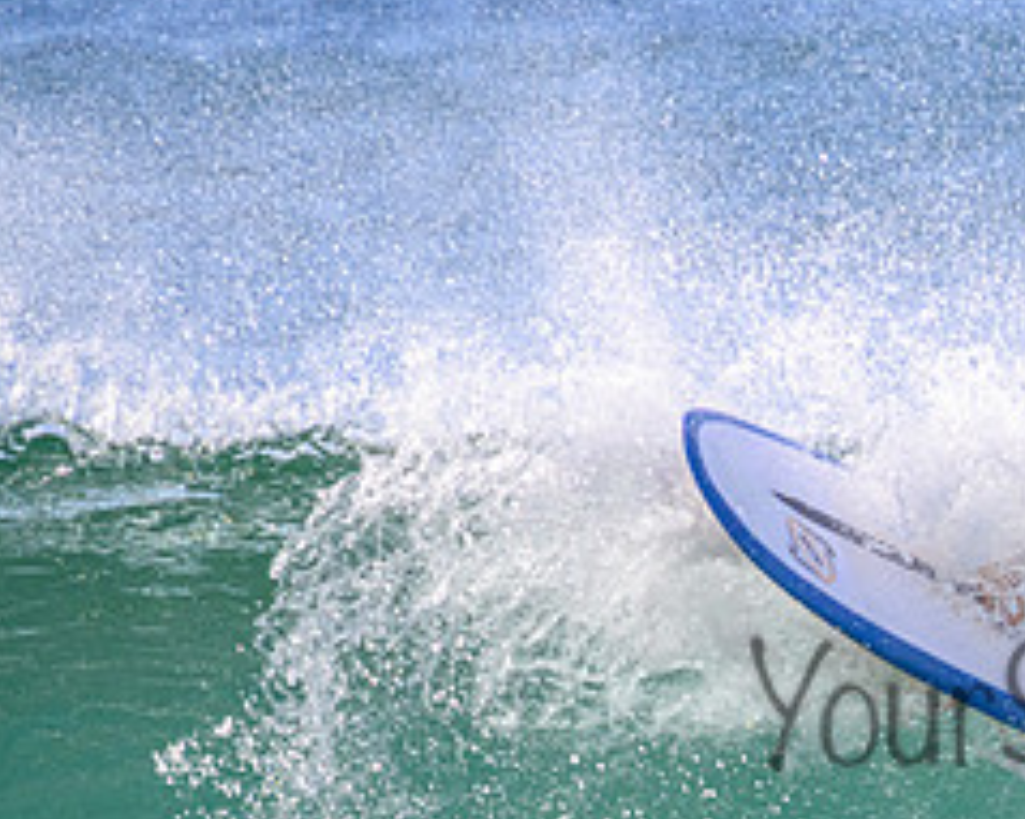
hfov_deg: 1.1
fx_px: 55341
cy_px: 667
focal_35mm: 1825
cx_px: 1192
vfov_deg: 0.8
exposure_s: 1/1600
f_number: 11
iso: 1600
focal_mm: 800
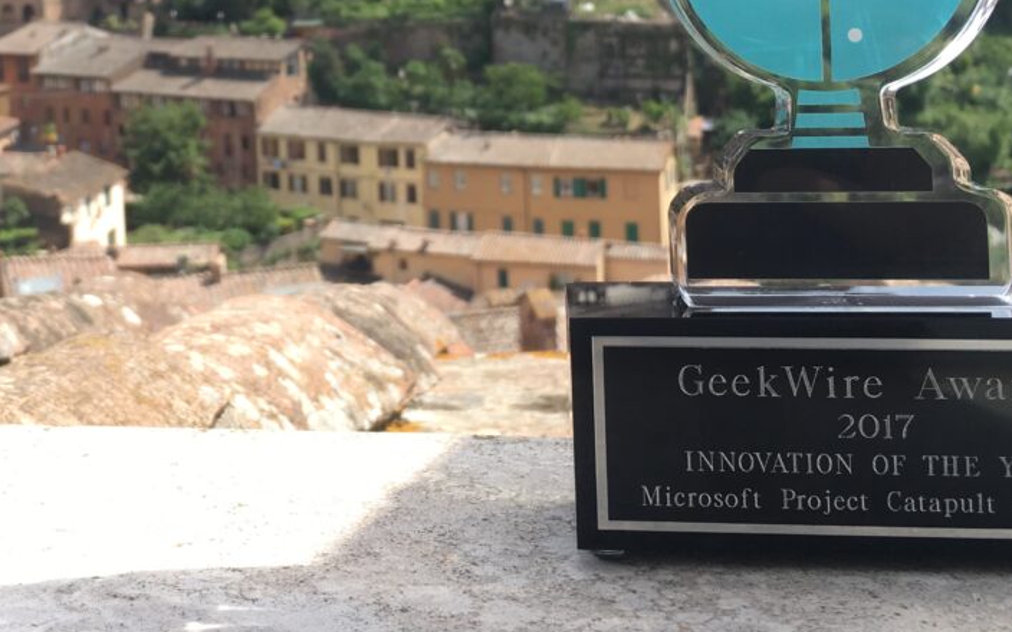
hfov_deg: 36.6
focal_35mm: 55
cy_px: -15
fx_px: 1517
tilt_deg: -5.3
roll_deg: +2.5
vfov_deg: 22.5
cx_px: 352
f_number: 2.2
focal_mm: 4.15
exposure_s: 1/630
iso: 25
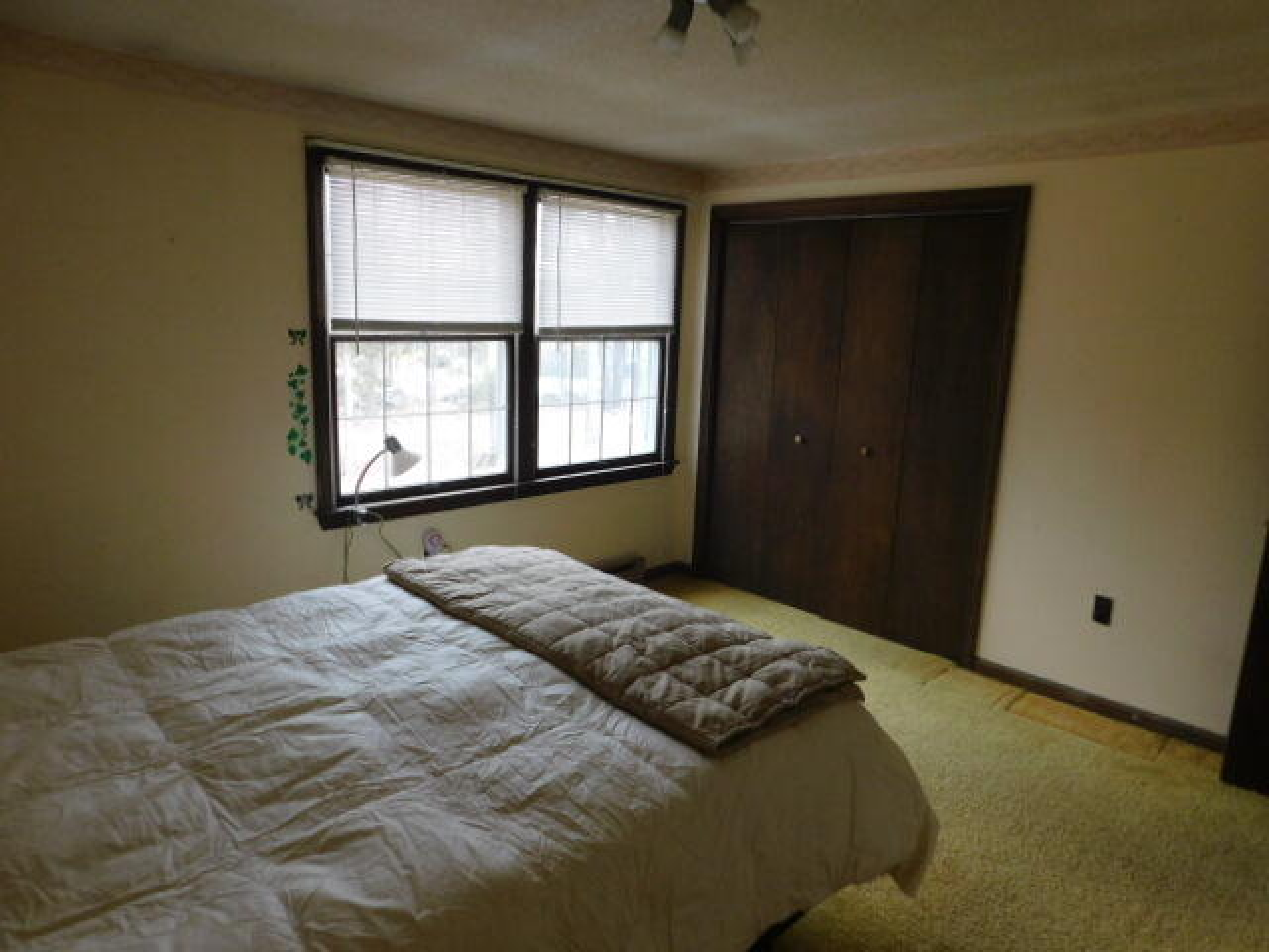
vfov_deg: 58.9
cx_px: 634
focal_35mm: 23
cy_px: 476
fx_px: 843
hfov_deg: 73.9
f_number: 3
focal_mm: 4
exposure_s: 1/30
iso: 220
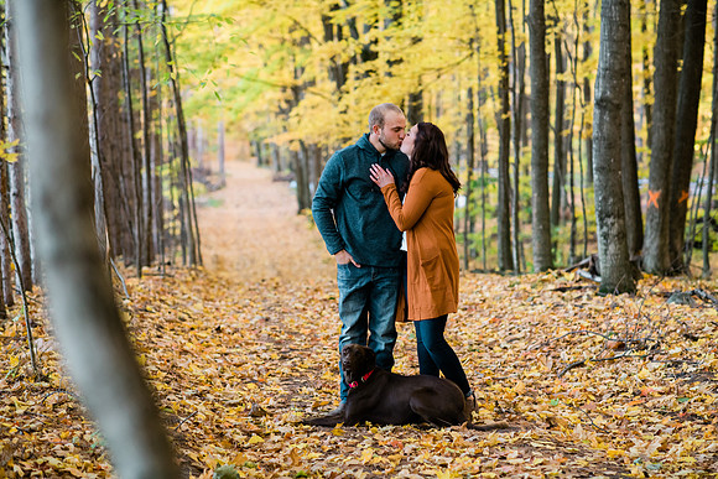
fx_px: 1696
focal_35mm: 85
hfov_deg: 23.9
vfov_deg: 16.1
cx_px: 359
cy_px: 240
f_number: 2.8
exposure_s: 1/200
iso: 500
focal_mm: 85
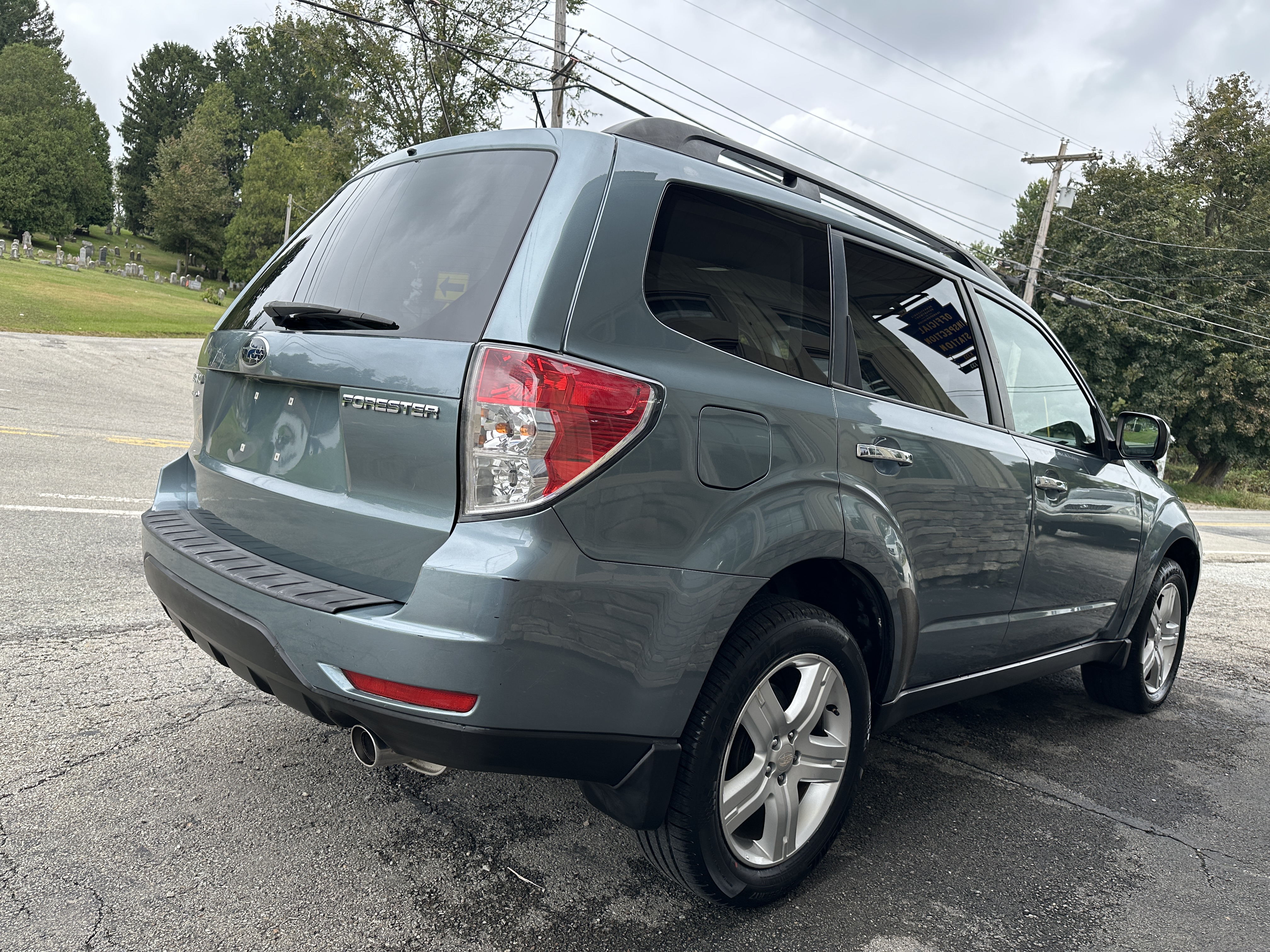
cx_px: 635
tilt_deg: -6.0
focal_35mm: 24
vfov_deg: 56.8
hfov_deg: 71.6
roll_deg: -5.3
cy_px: 476
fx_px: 881
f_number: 1.78
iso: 80
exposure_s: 1/1040
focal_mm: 6.86
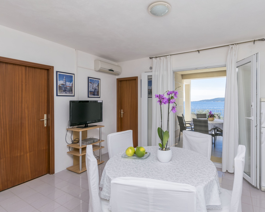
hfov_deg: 81.0
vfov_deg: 69.2
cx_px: 152
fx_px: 154
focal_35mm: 20
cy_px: 106
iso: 100
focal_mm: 11
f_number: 8
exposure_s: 1/160
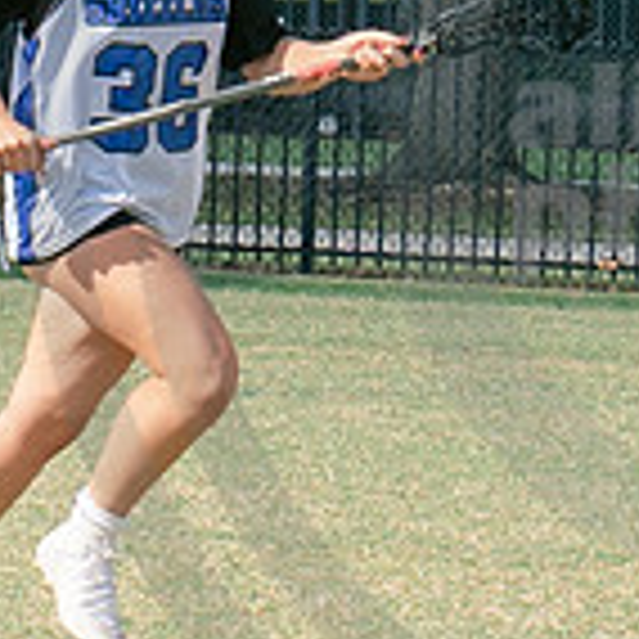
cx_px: 971
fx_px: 16060
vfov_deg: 2.3
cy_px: 176
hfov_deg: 2.3
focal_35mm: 769
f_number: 5.6
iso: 250
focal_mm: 70
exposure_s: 1/800
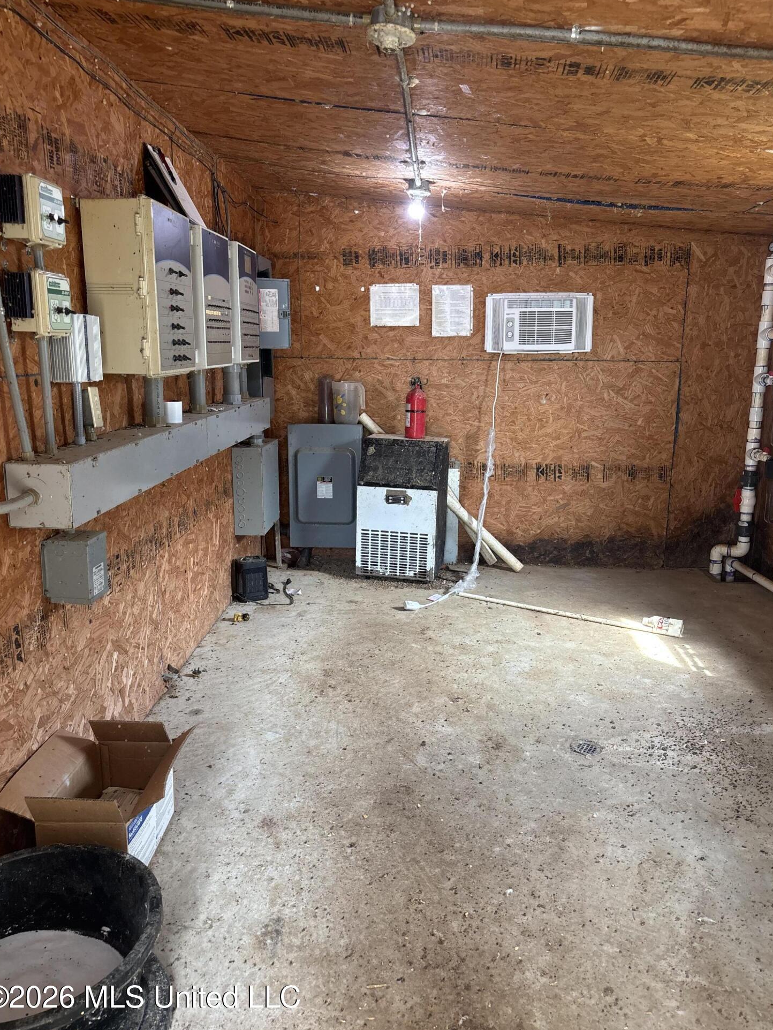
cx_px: 385
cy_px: 511
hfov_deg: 51.3
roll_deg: -1.9
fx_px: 804
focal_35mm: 27
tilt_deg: -13.3
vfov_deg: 65.3
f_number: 1.6
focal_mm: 5.96
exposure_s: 1/60
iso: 125
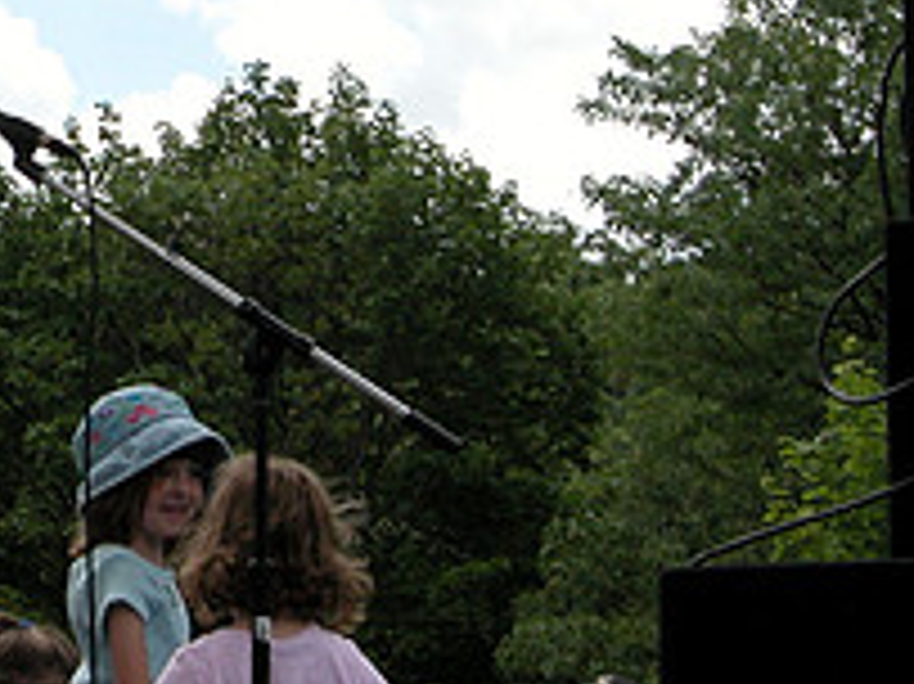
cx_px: -252
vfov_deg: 6.3
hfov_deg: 8.3
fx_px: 6254
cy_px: 169
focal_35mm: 237
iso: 100
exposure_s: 1/422
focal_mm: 21
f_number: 4.9
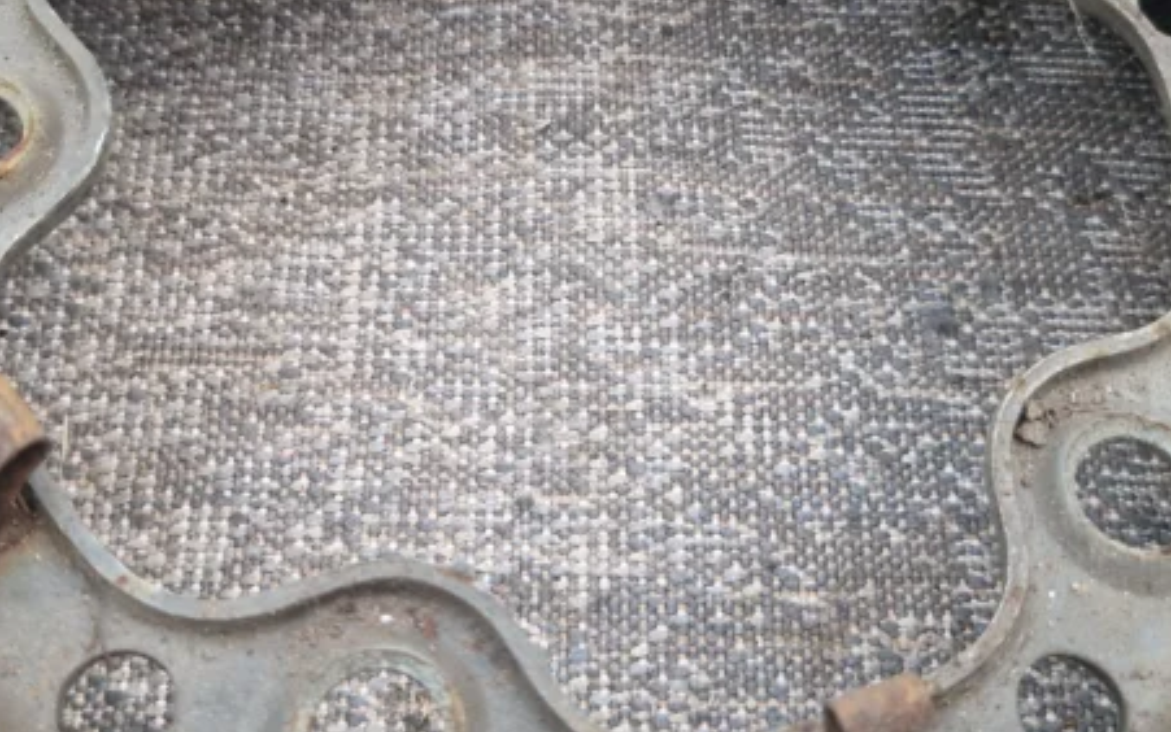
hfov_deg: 37.5
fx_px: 1724
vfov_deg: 23.9
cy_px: 262
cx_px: 600
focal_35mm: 54
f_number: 1.8
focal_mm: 5.4
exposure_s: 1/294
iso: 50
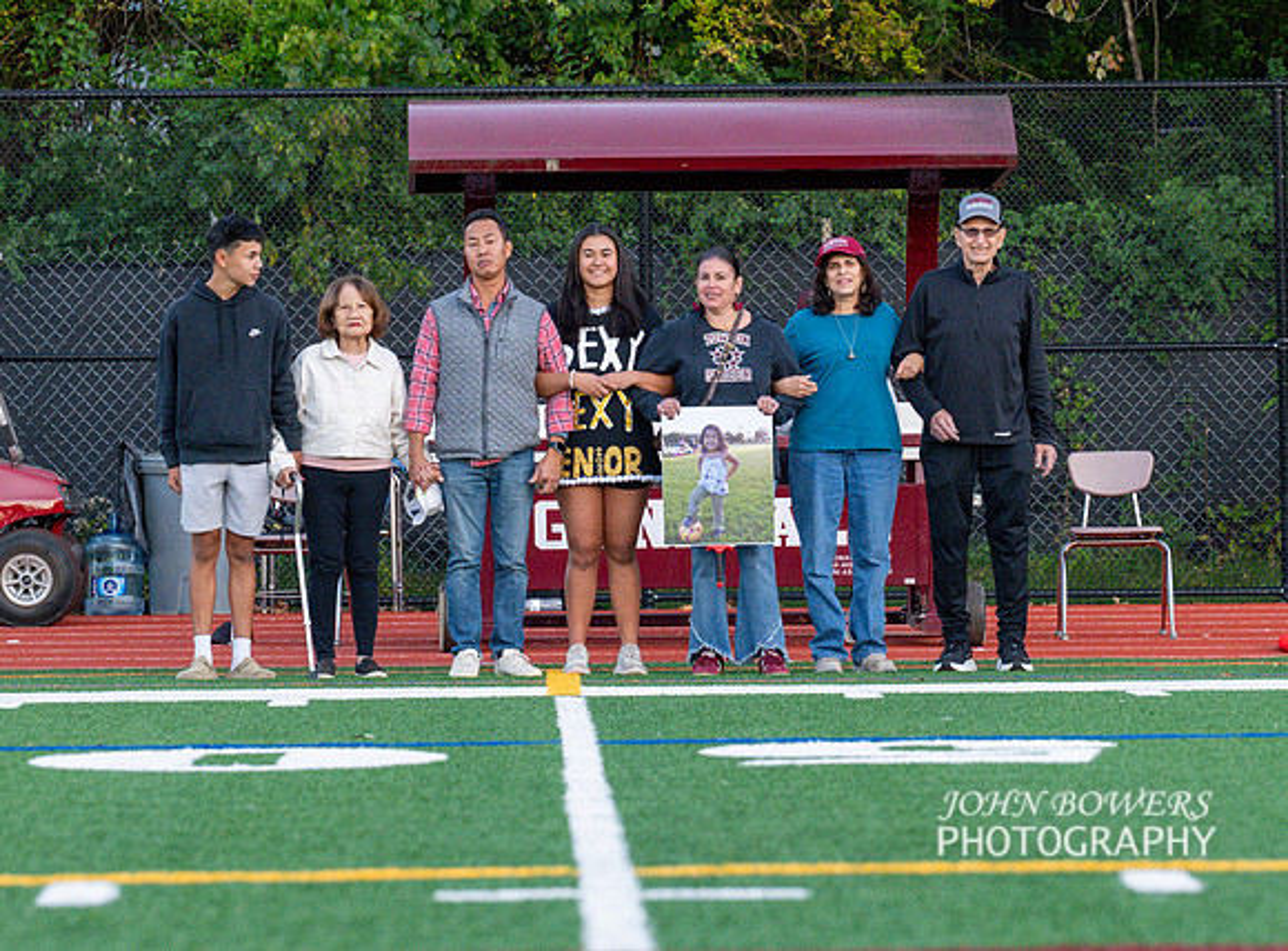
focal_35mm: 269
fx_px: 9949
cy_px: 388
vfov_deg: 5.5
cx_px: 728
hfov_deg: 7.4
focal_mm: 175
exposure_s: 1/640
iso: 2000
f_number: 5.6
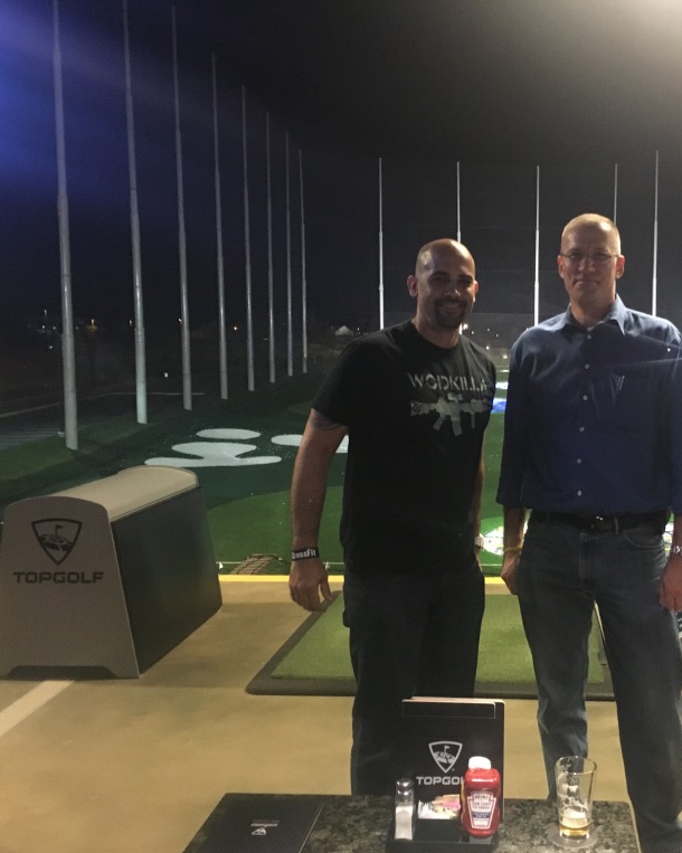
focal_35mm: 38
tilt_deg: -5.4
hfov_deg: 38.1
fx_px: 959
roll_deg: -0.1
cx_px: 515
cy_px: 428
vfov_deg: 47.9
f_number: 2.2
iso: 400
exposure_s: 1/15
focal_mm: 4.15
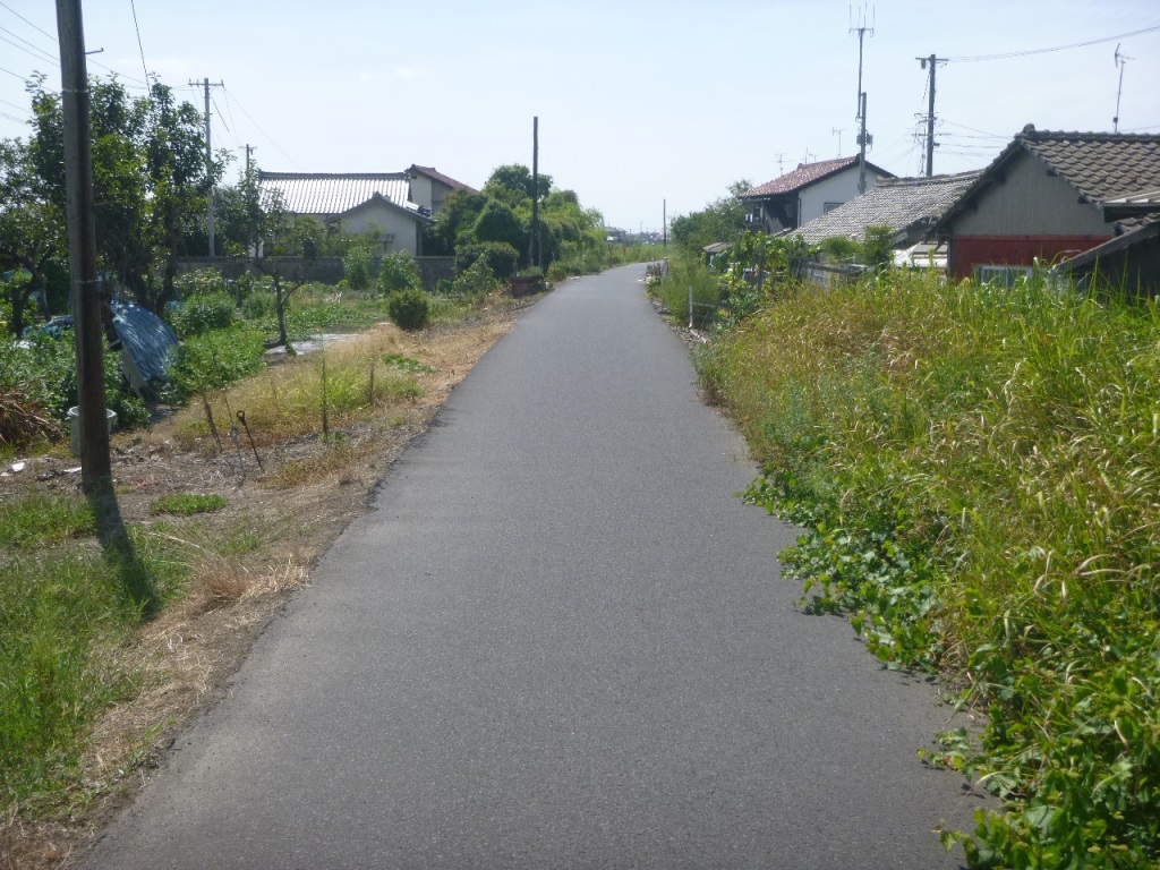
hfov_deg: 45.8
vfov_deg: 35.1
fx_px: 1374
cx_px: 580
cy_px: 435
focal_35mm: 41
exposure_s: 1/500
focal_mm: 7.3
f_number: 4.6
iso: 100
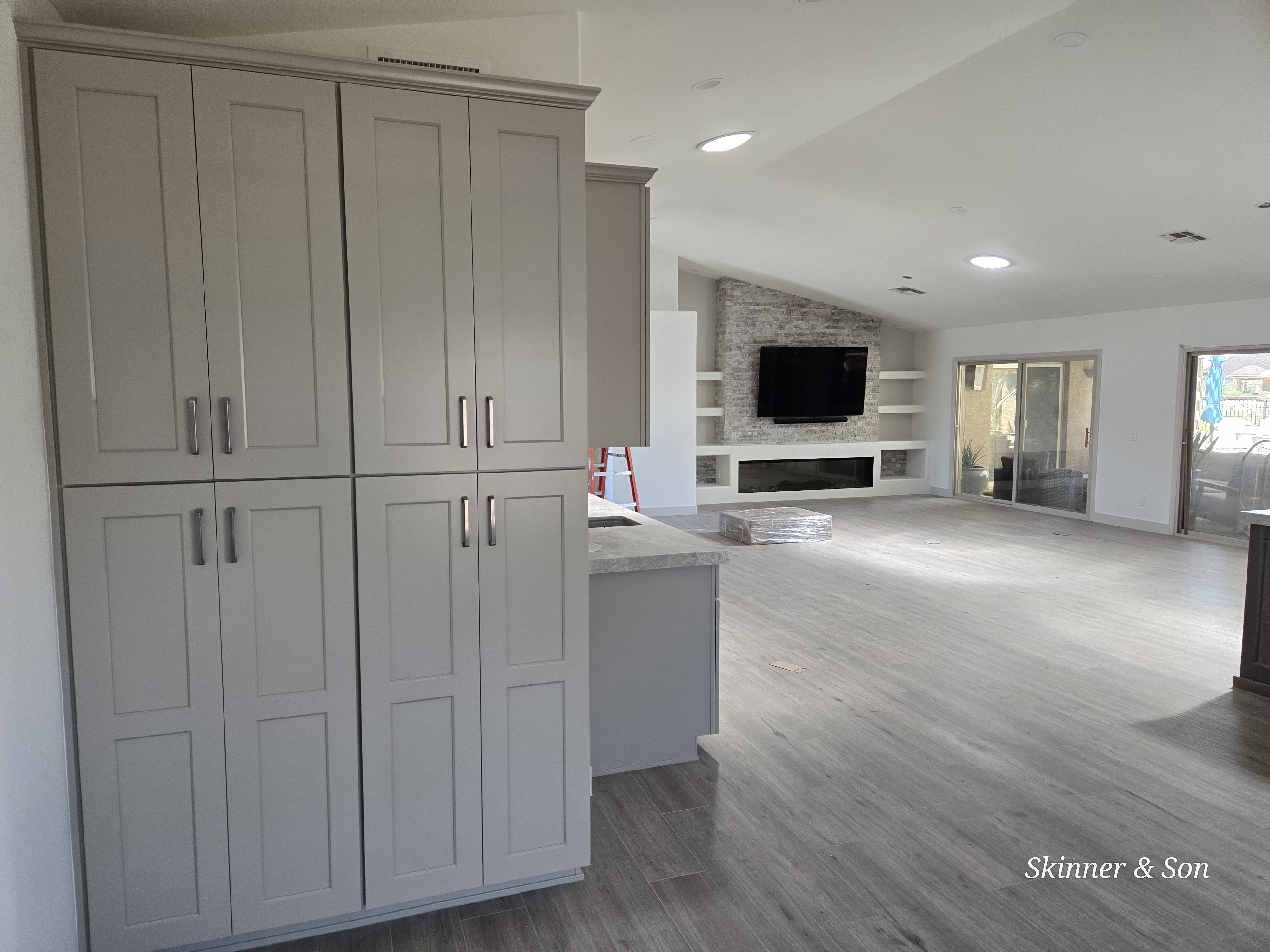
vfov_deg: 58.9
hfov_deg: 73.9
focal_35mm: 23
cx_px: 635
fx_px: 844
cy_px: 476
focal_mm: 5.4
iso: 400
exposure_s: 1/120
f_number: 1.8
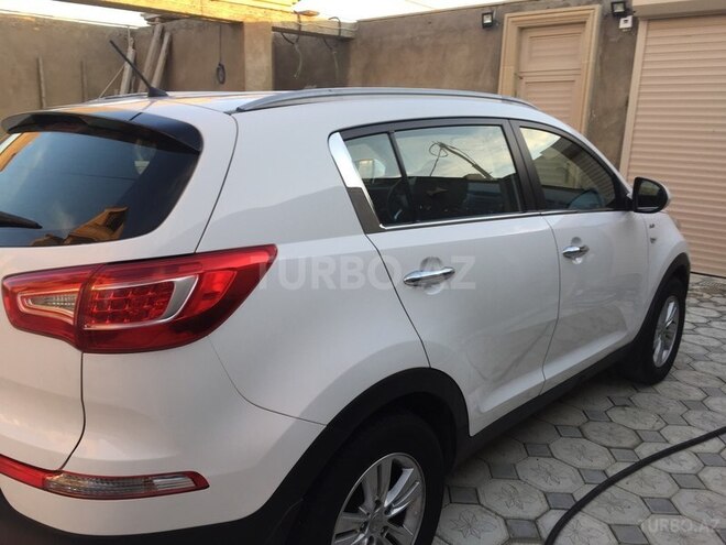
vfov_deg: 48.2
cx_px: 363
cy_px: 272
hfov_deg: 61.7
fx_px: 608
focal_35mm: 29
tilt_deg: -14.1
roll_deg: -1.4
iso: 32
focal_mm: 4.15
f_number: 2.2
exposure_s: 1/100
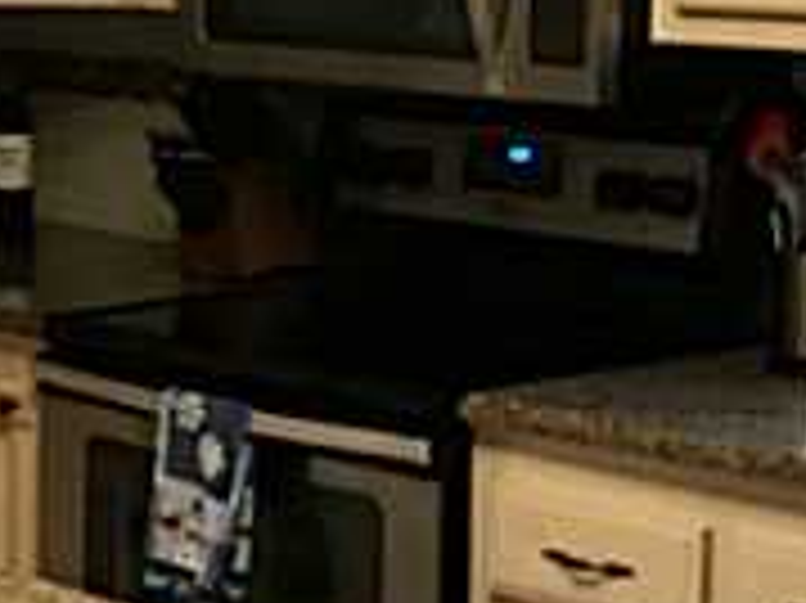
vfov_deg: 11.8
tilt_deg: -7.4
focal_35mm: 125
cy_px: 284
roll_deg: -1.4
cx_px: 108
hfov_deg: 15.6
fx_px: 2909
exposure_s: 1/15
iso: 100
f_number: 1.8
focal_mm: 3.99
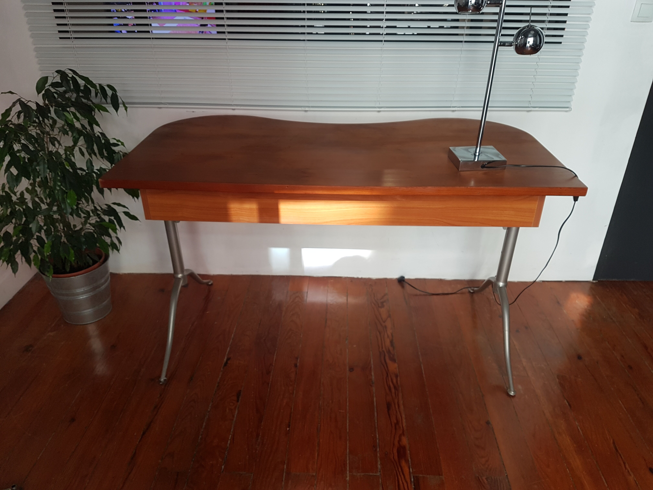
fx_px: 490
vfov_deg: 53.1
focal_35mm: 26
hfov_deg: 67.3
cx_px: 326
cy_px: 245
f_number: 1.7
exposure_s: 1/50
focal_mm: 4.2
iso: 50
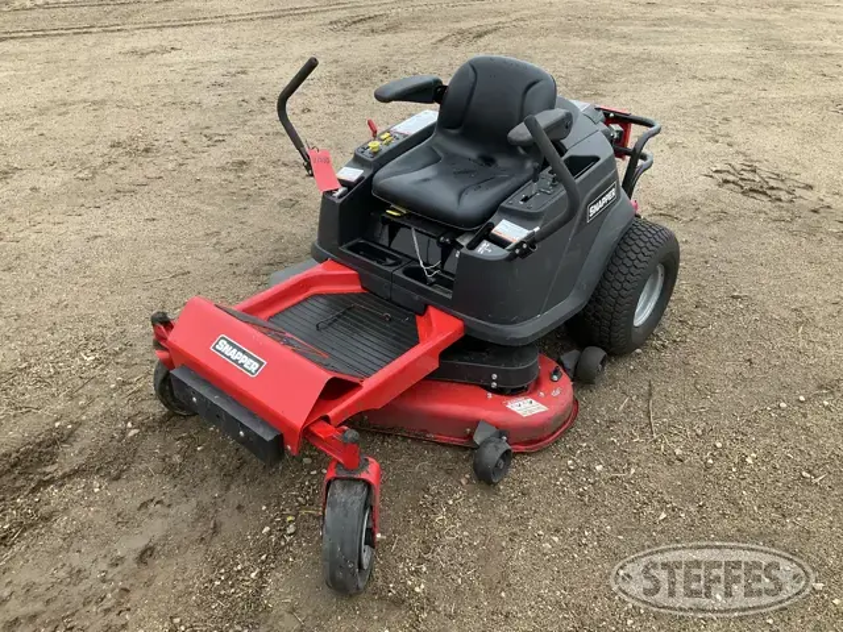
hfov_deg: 61.7
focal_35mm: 29
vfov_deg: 48.2
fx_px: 706
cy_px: 316
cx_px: 422
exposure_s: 1/122
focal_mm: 3
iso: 50
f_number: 1.8
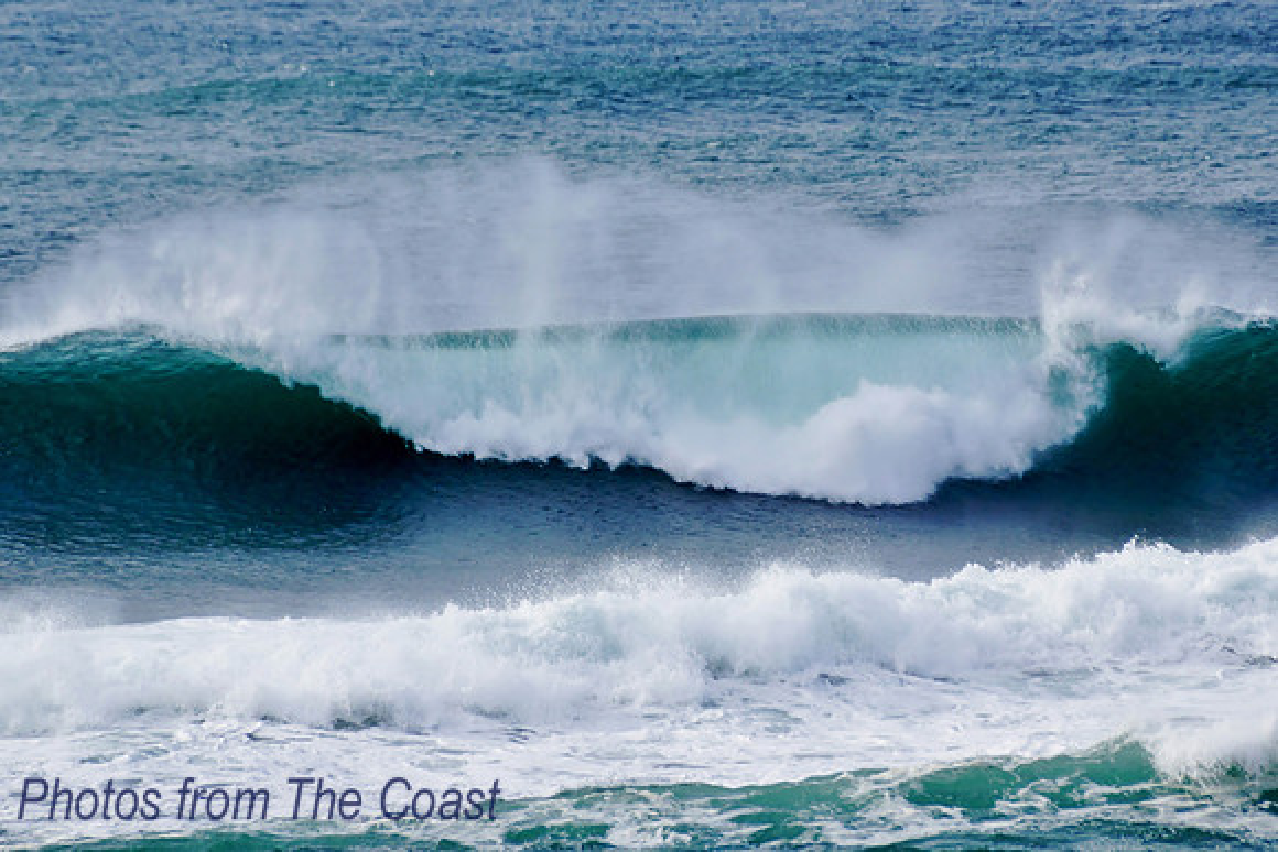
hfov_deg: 4.6
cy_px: 426
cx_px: 639
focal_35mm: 450
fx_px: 15978
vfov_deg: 3.1
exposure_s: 1/500
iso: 100
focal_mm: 300
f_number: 7.1
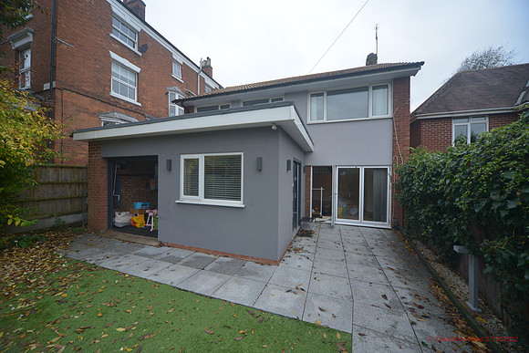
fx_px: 176
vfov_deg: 90.0
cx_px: 264
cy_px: 176
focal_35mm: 12
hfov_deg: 112.6
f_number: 5.6
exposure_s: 1/250
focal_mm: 12
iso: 400
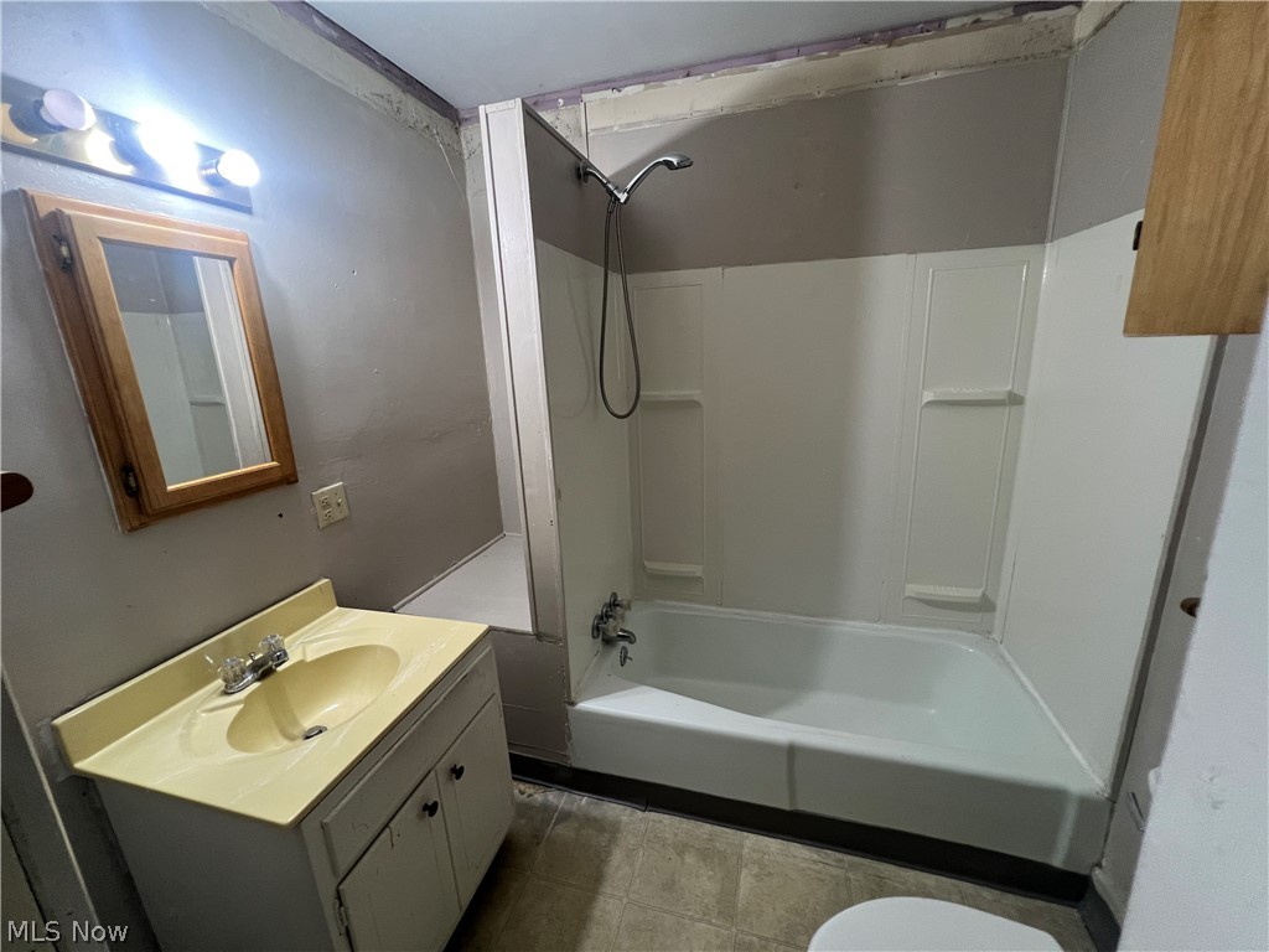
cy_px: 476
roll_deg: +2.8
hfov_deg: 106.2
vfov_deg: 89.9
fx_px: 477
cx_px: 634
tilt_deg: -13.7
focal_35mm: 13
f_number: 1.8
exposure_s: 1/60
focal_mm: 1.57
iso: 160
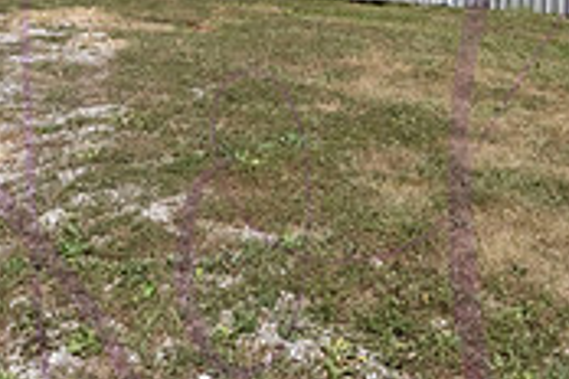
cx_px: 382
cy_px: -52
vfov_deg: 25.3
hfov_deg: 39.8
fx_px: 774
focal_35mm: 49
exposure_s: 1/400
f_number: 13
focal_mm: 14
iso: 320
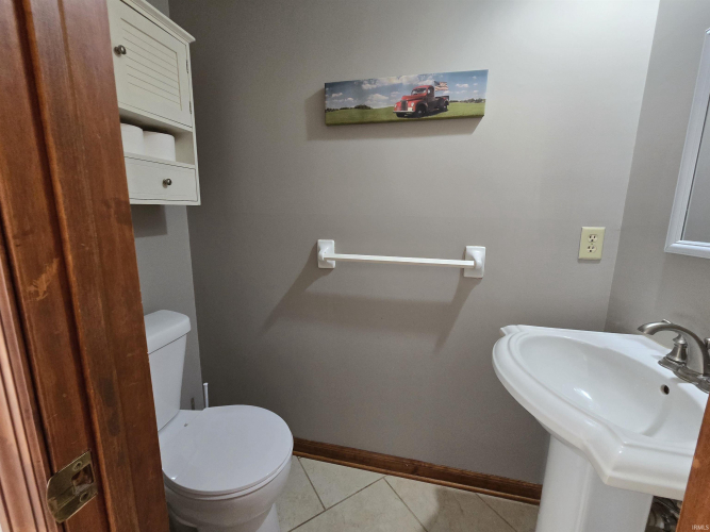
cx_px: 355
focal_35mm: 13
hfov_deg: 106.2
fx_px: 267
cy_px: 266
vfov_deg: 89.9
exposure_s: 1/60
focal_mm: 2.2
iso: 500
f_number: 2.2
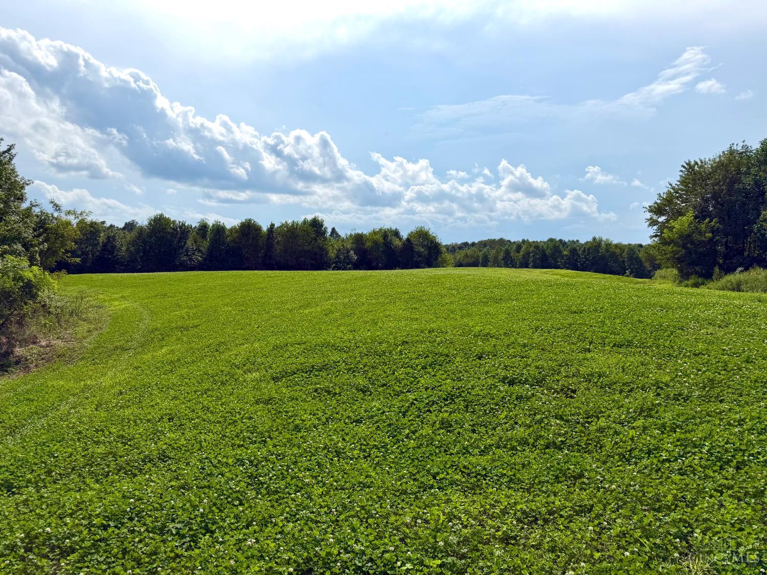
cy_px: 288
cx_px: 384
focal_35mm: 24
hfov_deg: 71.6
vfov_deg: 56.8
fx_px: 532
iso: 80
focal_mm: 6.76
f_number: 1.78
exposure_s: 1/10309
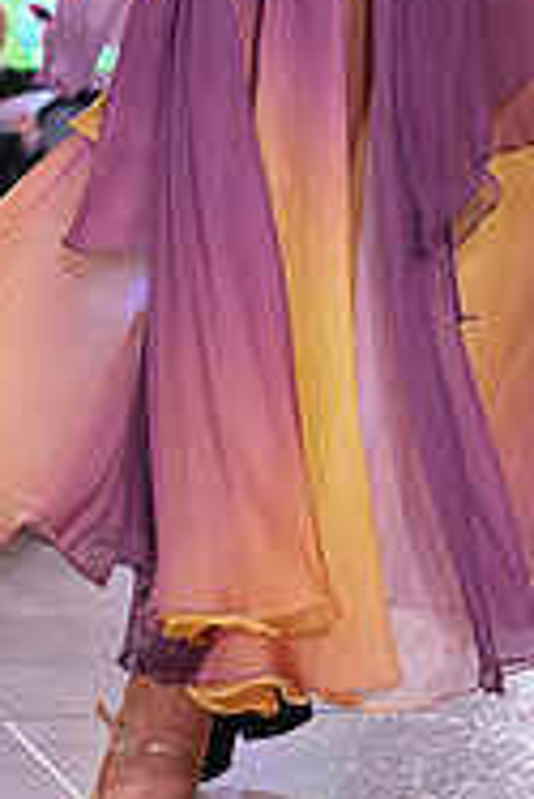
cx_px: 404
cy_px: -363
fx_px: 2887
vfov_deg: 14.8
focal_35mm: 130
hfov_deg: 10.5
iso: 2500
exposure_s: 1/500
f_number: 4
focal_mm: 42
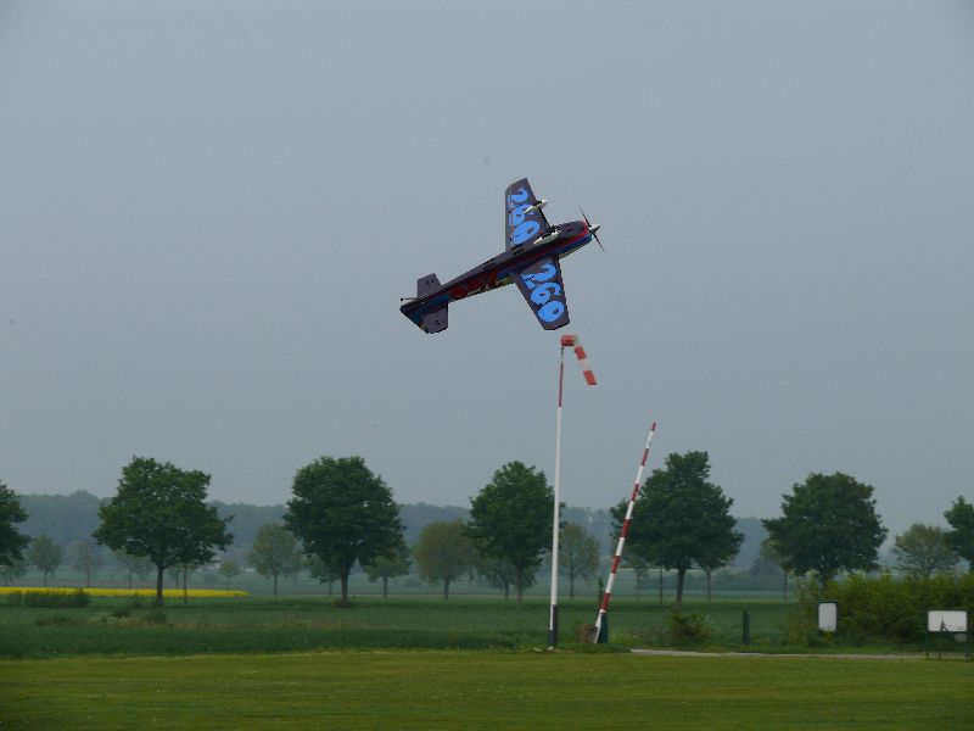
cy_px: 366
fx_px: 3545
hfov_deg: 15.6
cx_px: 487
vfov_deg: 11.8
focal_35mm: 126
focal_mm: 26.5
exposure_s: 1/800
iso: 100
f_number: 4.5
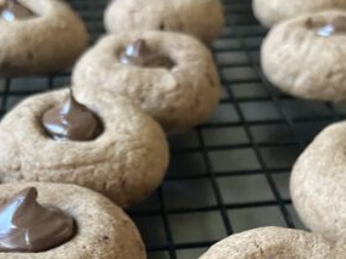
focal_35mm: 61
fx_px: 610
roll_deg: -0.8
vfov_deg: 23.1
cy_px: 259
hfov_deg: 31.6
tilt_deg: -39.1
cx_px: 196
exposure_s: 1/35
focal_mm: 4.25
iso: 640
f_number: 1.8
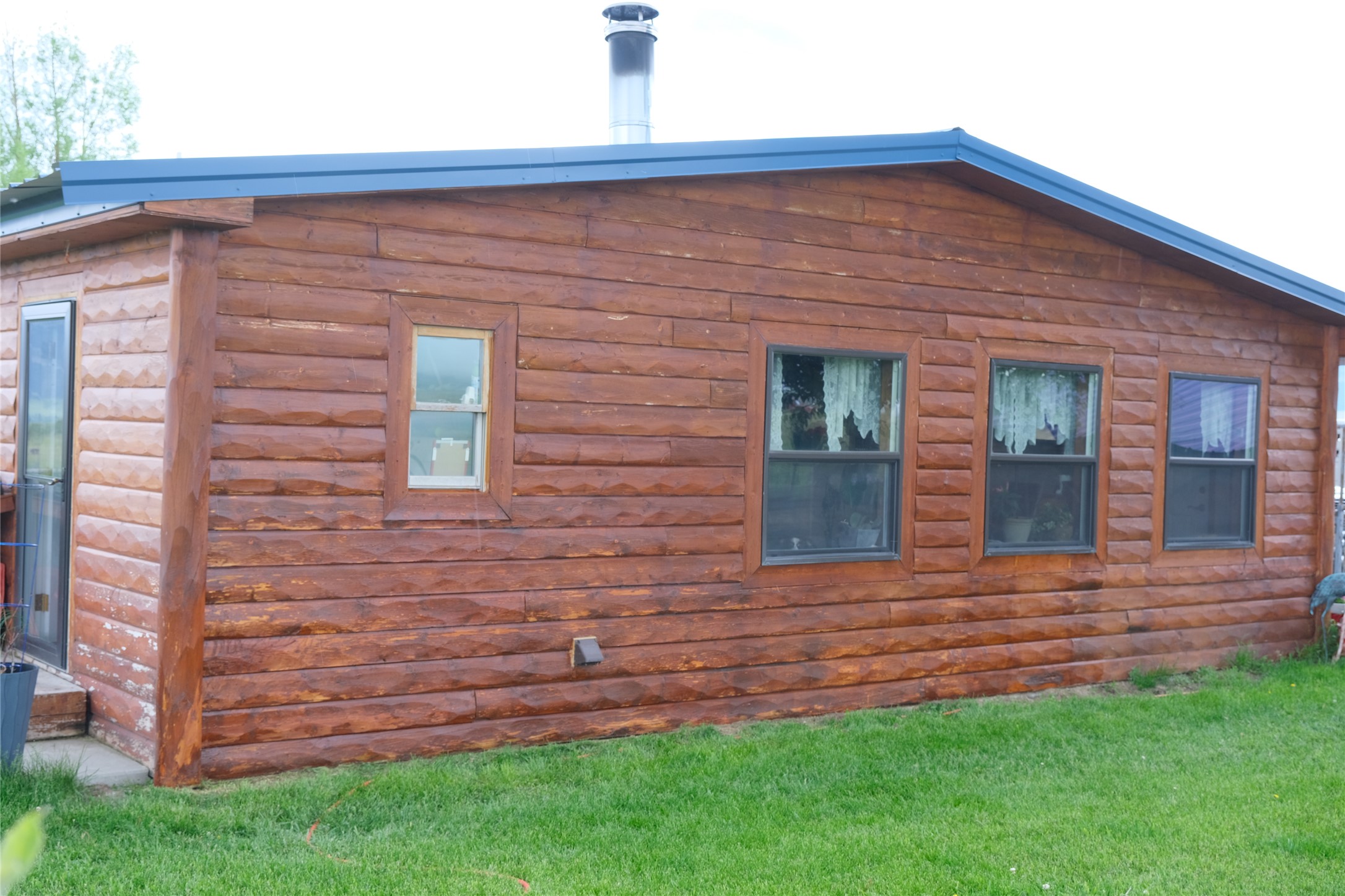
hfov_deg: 49.6
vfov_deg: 34.2
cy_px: 448
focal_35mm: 39
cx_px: 672
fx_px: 1457
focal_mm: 26
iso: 320
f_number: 5.6
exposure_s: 1/80
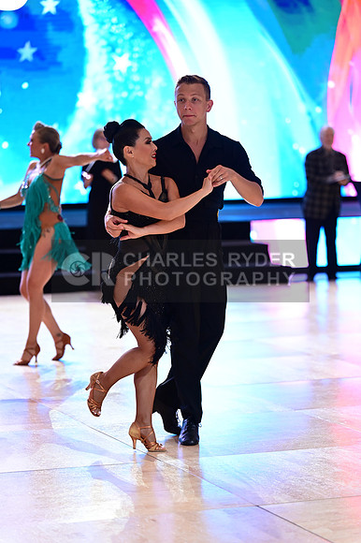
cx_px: 180
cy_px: 272
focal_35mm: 120
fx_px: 1807
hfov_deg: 11.4
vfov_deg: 17.1
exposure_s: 1/400
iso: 2000
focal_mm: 120
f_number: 2.8
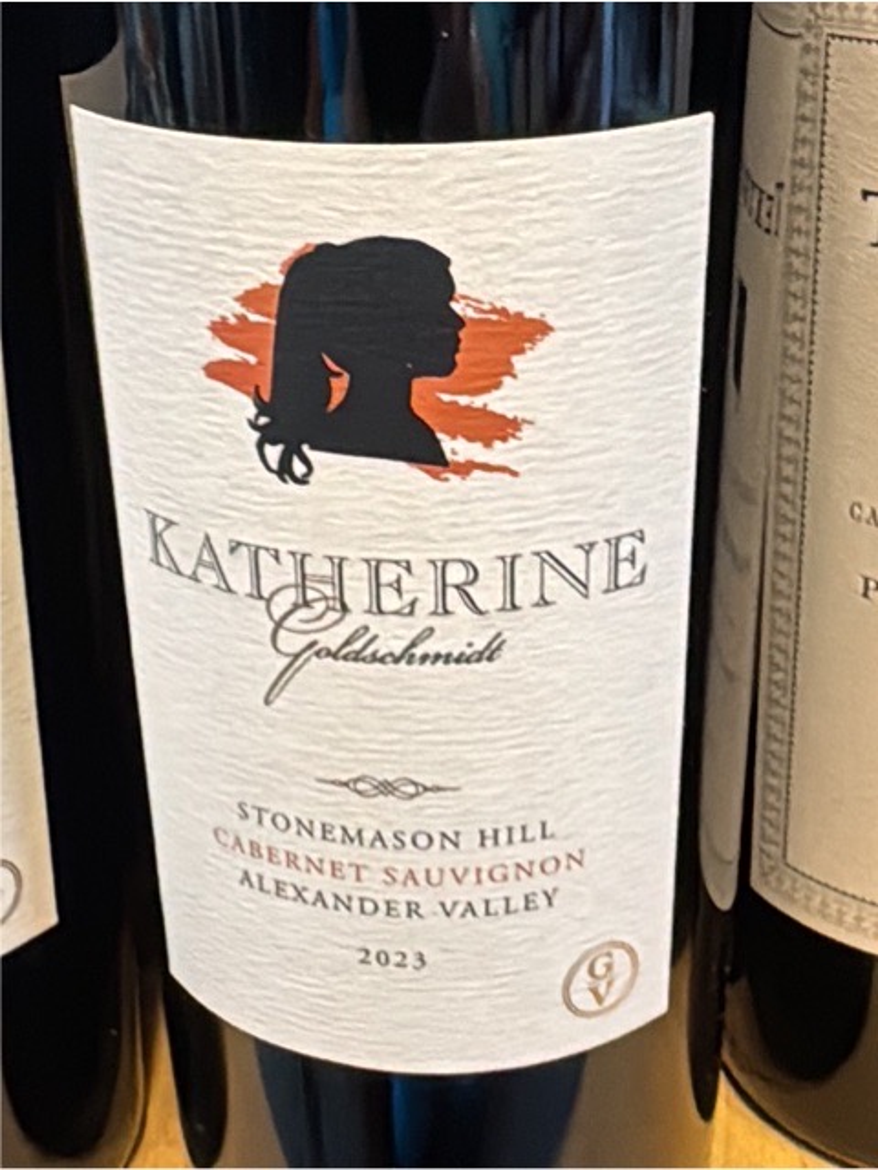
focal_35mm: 28
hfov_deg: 49.7
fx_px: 947
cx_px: 439
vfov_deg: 63.4
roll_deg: +1.4
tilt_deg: -23.9
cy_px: 585
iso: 400
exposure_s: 1/60
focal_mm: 2.22
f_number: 2.2
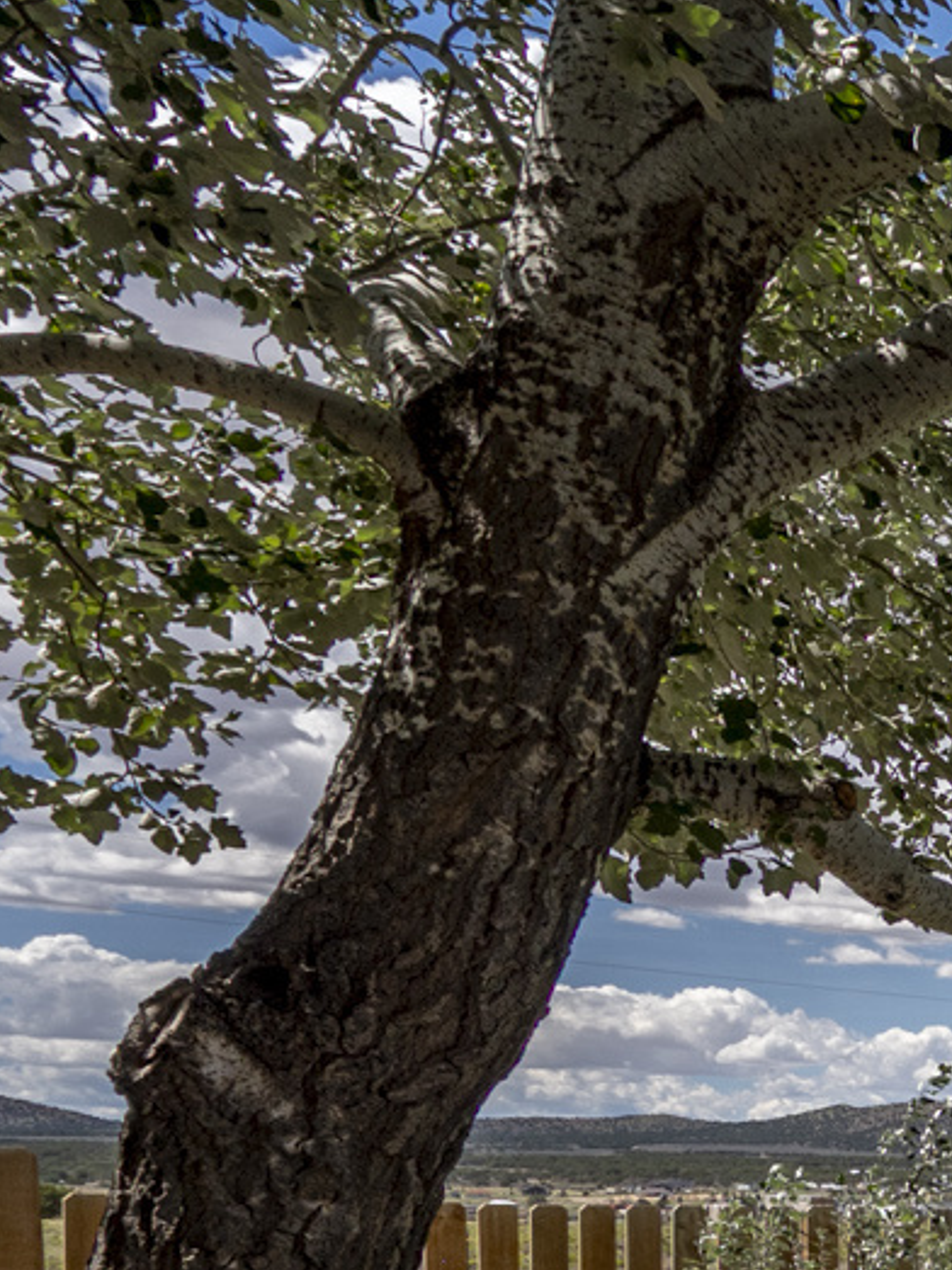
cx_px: 2285
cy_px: 1236
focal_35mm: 57
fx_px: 2091
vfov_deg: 31.5
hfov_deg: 15.0
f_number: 13
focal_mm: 15.5
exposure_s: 1/320
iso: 250
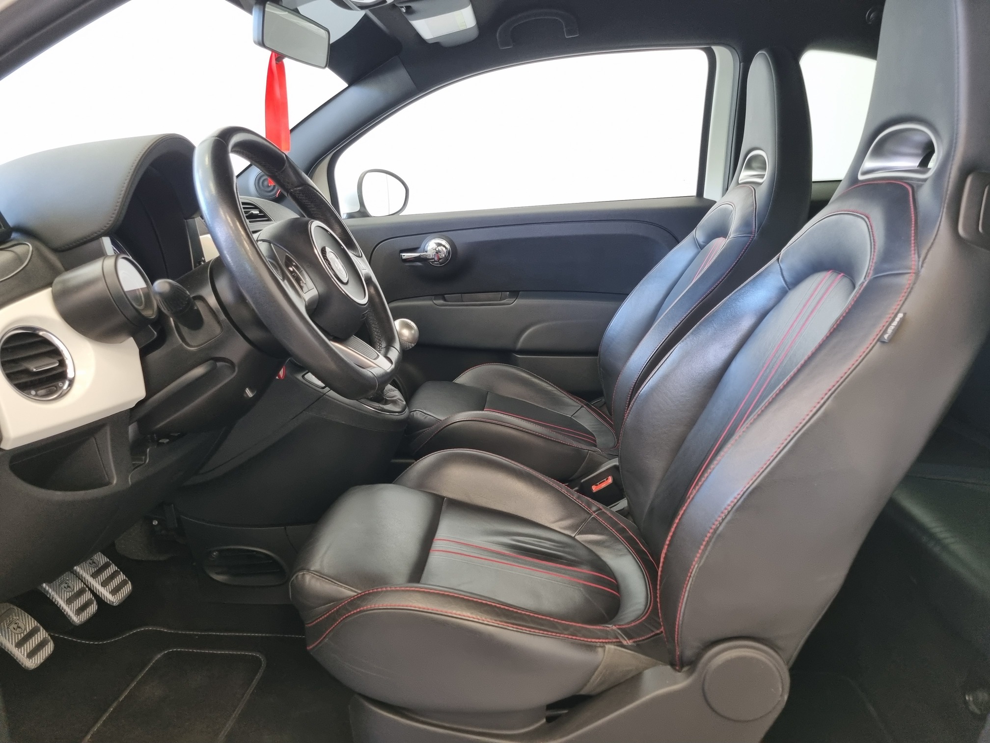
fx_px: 744
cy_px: 372
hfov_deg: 67.3
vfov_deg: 53.1
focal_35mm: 26
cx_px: 495
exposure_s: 1/50
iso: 250
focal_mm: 5.4
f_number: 1.8
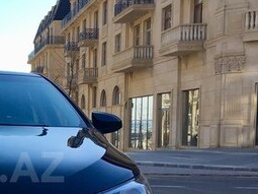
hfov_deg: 24.0
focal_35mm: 75
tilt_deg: -4.9
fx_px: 559
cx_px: -39
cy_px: 167
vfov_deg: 19.3
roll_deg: +0.3
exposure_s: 1/916
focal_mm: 4.15
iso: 25
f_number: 2.2
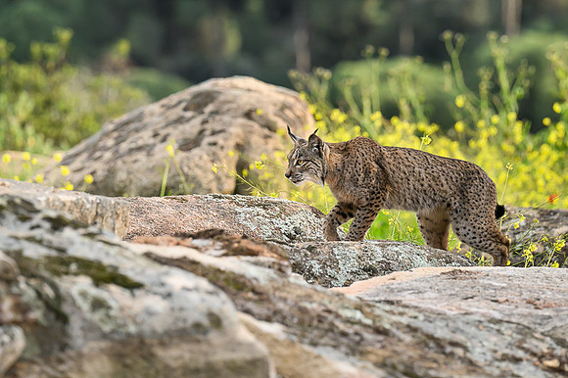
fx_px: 4359
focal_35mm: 276
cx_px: 280
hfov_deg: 7.5
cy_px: 117
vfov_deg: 5.0
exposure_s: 1/2000
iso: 500
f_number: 4
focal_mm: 200
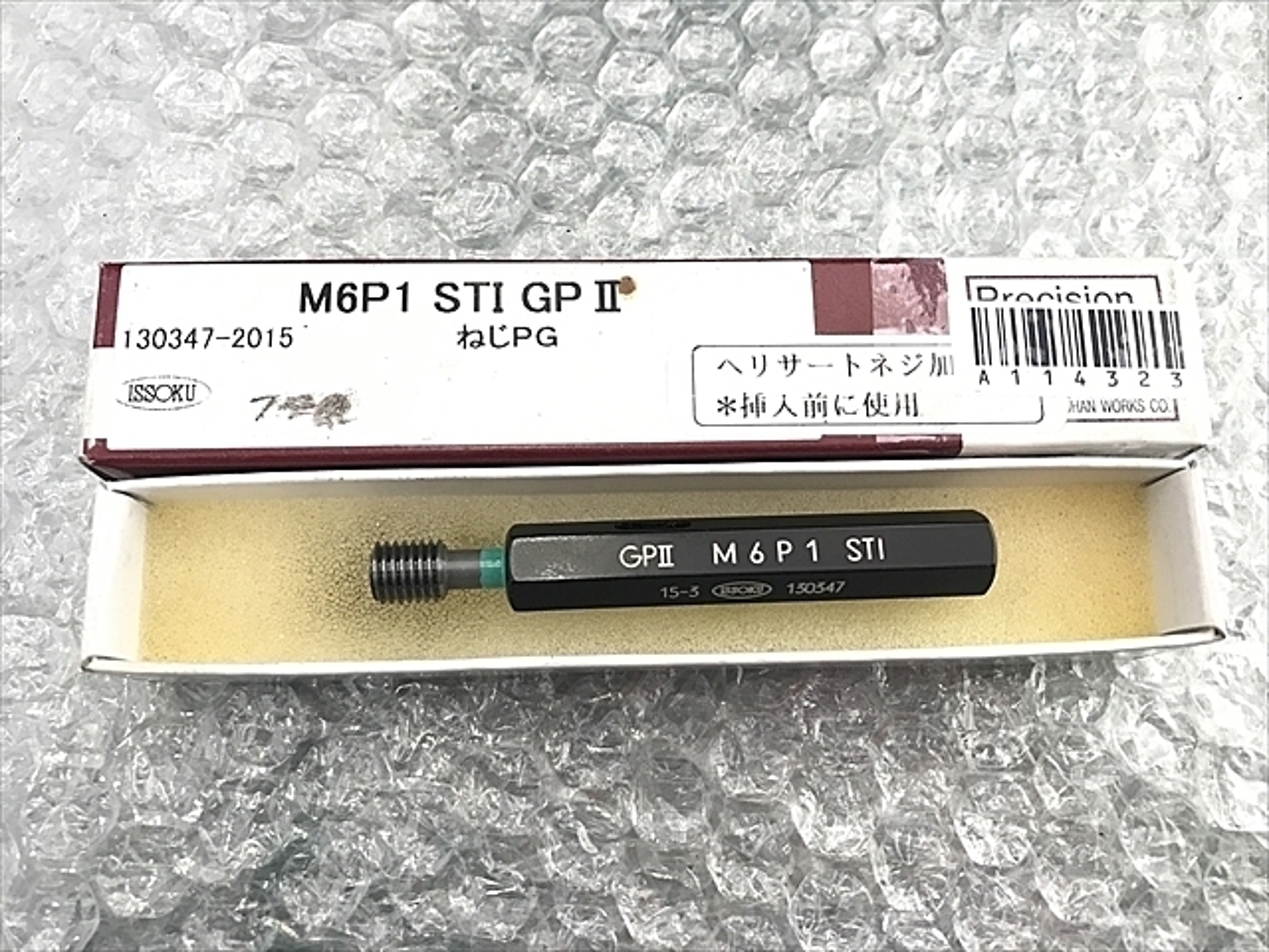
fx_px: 1026
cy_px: 476
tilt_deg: -76.7
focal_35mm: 28
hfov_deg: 63.4
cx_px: 634
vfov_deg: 49.7
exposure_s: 1/33
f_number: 1.8
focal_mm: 3.99
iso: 32
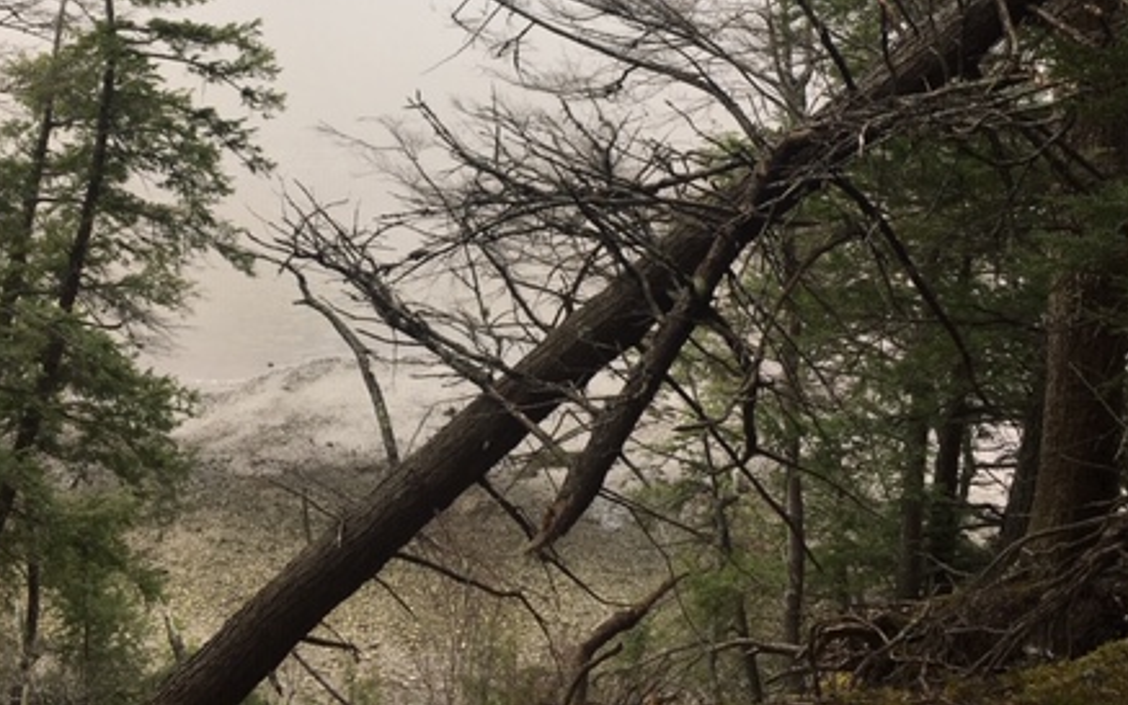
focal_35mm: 45
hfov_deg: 44.0
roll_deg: -0.7
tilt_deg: -12.7
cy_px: 88
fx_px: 1383
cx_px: 418
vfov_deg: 27.7
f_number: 2.2
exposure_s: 1/519
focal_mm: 4.15
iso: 25
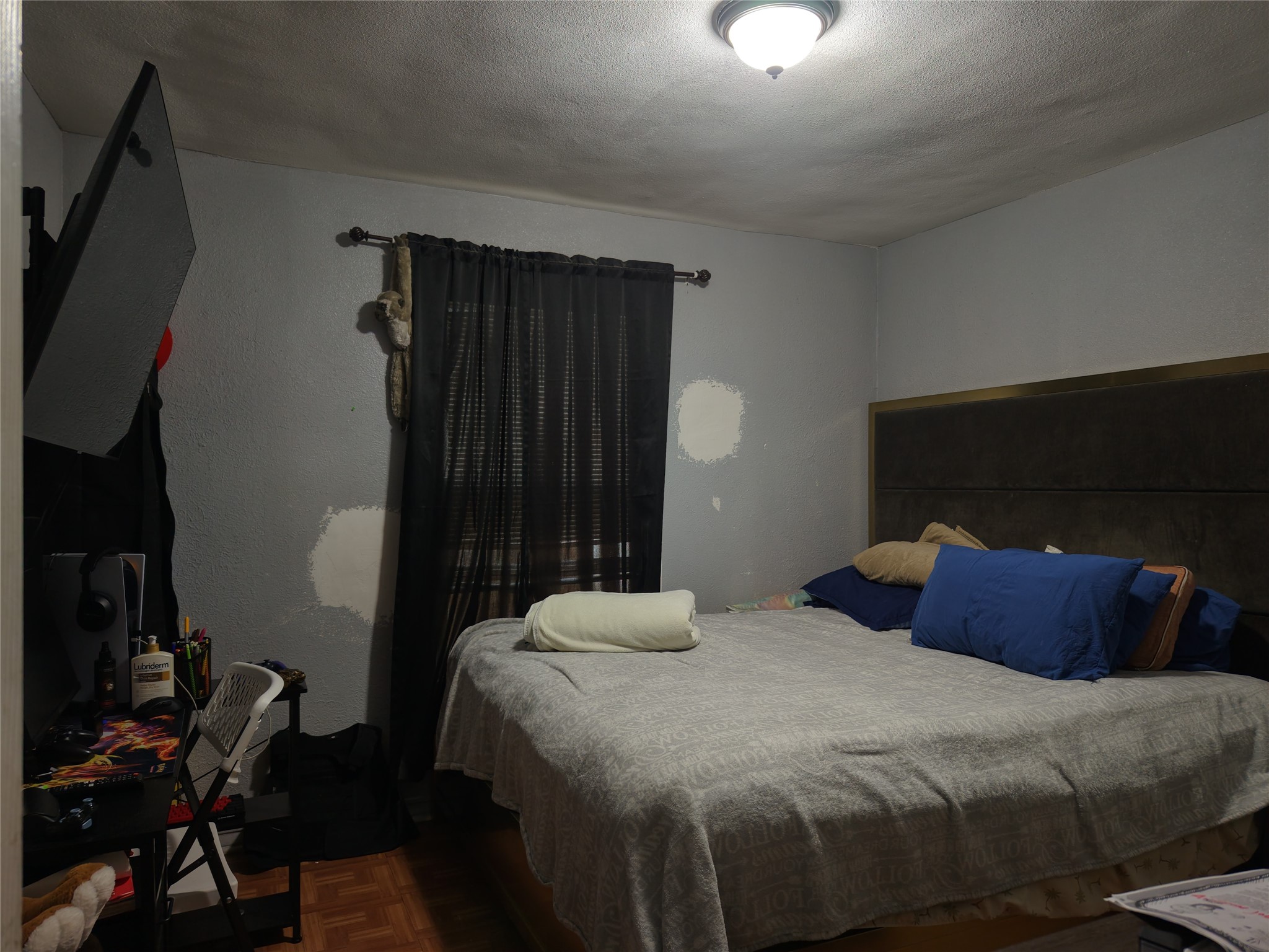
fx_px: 880
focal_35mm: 24
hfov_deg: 71.6
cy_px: 476
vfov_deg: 56.8
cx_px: 634
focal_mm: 8.67
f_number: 1.8
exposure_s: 1/40
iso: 400
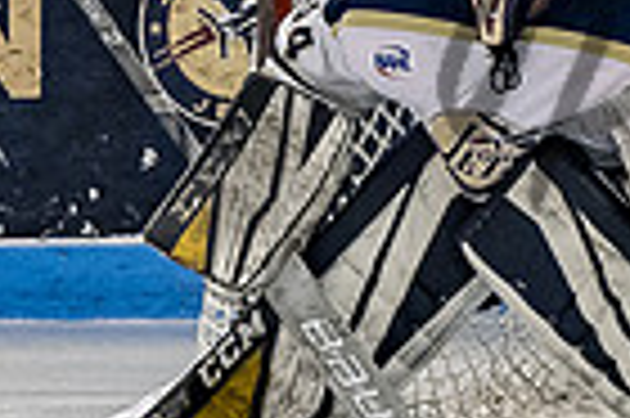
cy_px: 259
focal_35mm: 1307
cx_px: 339
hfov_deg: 1.6
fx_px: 22846
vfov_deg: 1.0
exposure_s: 1/800
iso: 3200
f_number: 4
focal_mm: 145
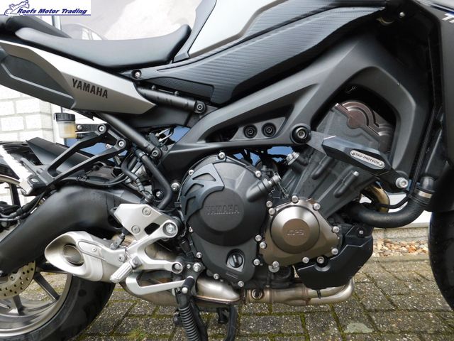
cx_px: 227
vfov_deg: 58.9
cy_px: 170
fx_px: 302
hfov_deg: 73.9
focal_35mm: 23
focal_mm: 4
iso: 125
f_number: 3
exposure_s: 1/80
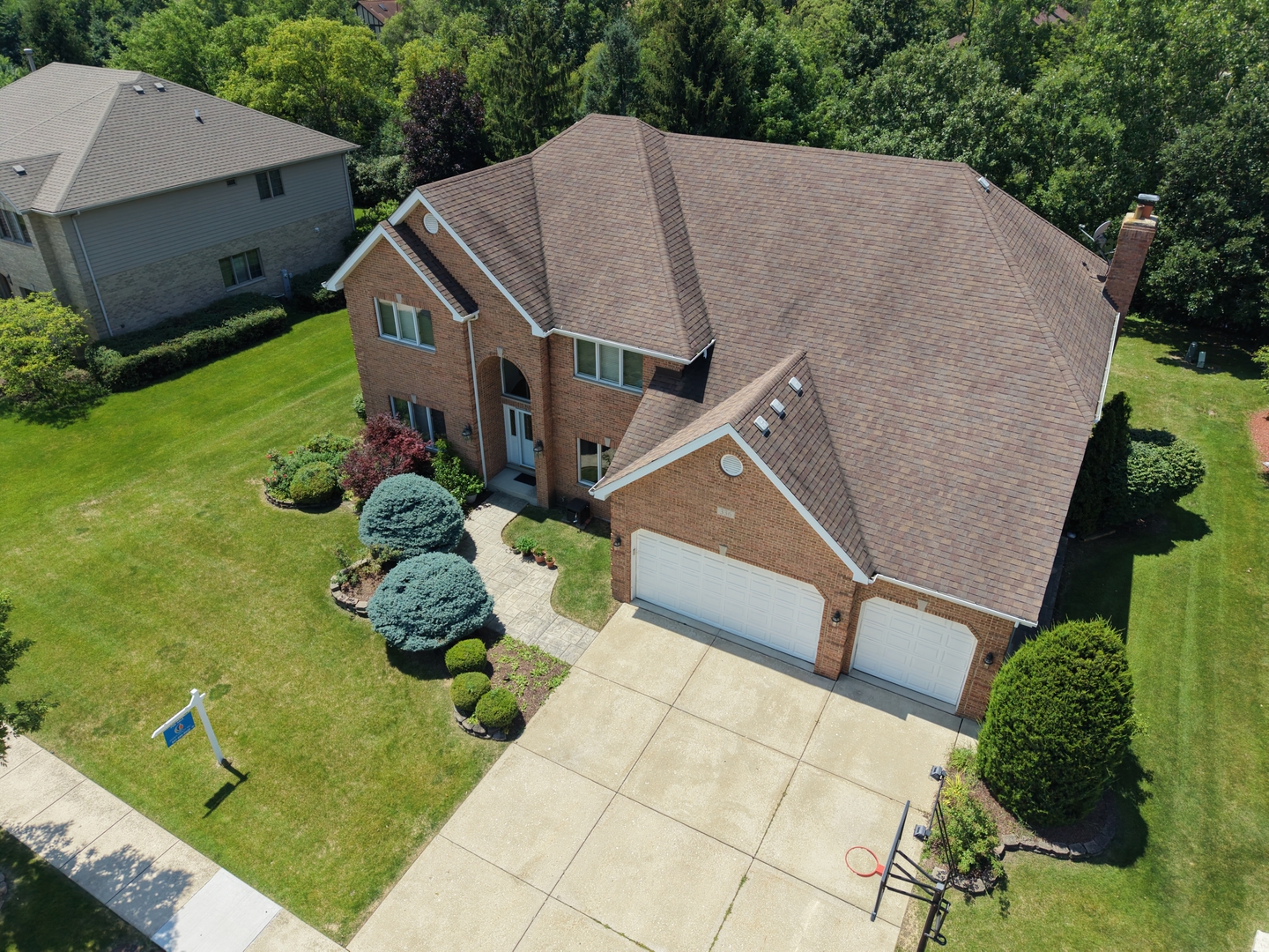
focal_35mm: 24
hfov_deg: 71.6
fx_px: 880
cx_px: 634
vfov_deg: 56.8
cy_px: 476
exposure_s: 1/6000
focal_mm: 8.67
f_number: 1.8
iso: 400
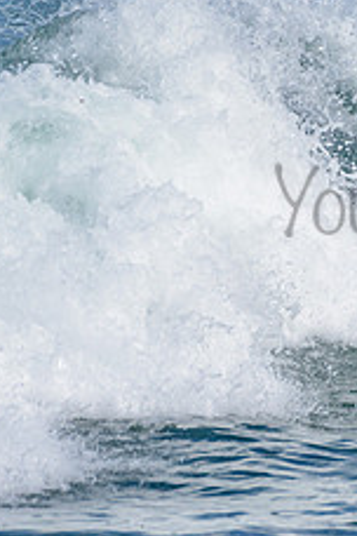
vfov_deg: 1.3
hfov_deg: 0.9
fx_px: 23114
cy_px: 180
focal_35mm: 1554
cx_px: 517
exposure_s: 1/2000
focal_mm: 500
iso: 250
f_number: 5.6
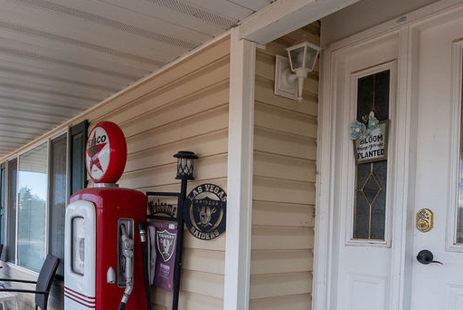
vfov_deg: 42.3
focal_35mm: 30
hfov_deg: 59.9
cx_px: 141
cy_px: 234
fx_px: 386
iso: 500
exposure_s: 1/640
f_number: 5
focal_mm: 10
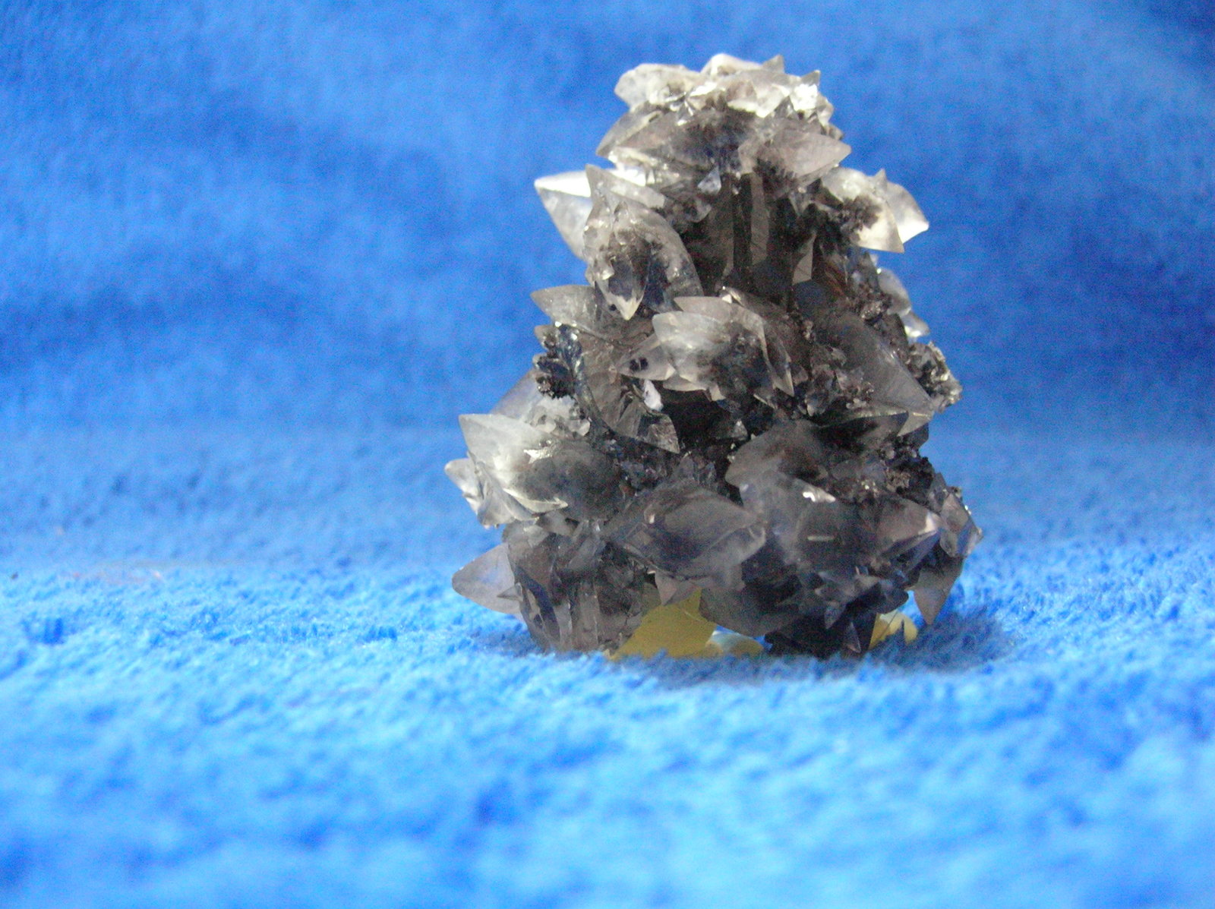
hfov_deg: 51.4
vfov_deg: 39.6
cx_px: 608
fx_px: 1262
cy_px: 454
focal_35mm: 36
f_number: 2.7
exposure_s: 1/3.9
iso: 288
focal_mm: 6
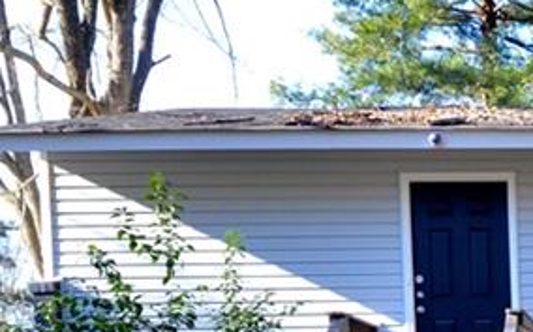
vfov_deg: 18.2
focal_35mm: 66
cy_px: 447
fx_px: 958
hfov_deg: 27.0
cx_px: 661
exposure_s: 1/200
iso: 640
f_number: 7.1
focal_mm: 12
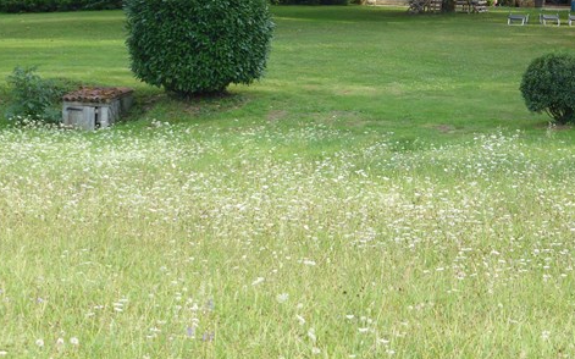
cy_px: 66
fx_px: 2397
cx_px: 396
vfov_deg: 8.5
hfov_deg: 13.7
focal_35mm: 153
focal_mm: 14.2
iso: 100
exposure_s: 1/80
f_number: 5.1
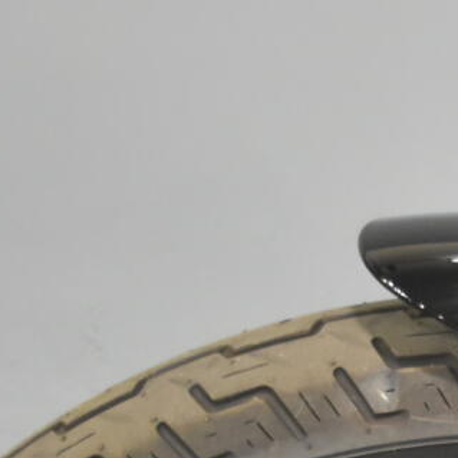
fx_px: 3114
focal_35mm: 208
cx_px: 894
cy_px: 786
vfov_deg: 8.2
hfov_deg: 8.0
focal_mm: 26
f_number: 4.2
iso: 1600
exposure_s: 1/15
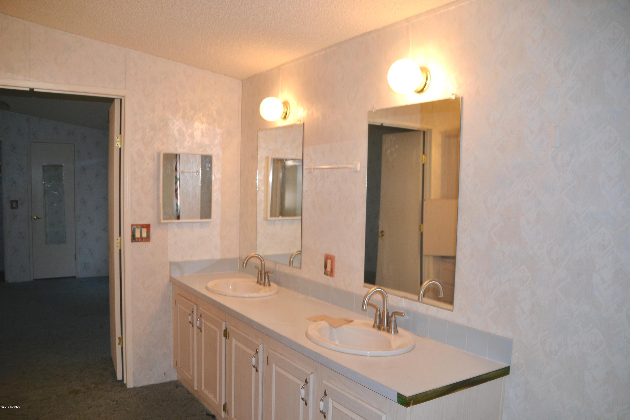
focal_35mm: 27
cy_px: 210
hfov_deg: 67.4
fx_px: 472
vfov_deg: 47.9
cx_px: 315
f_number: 4
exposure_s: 1/80
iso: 400
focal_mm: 18
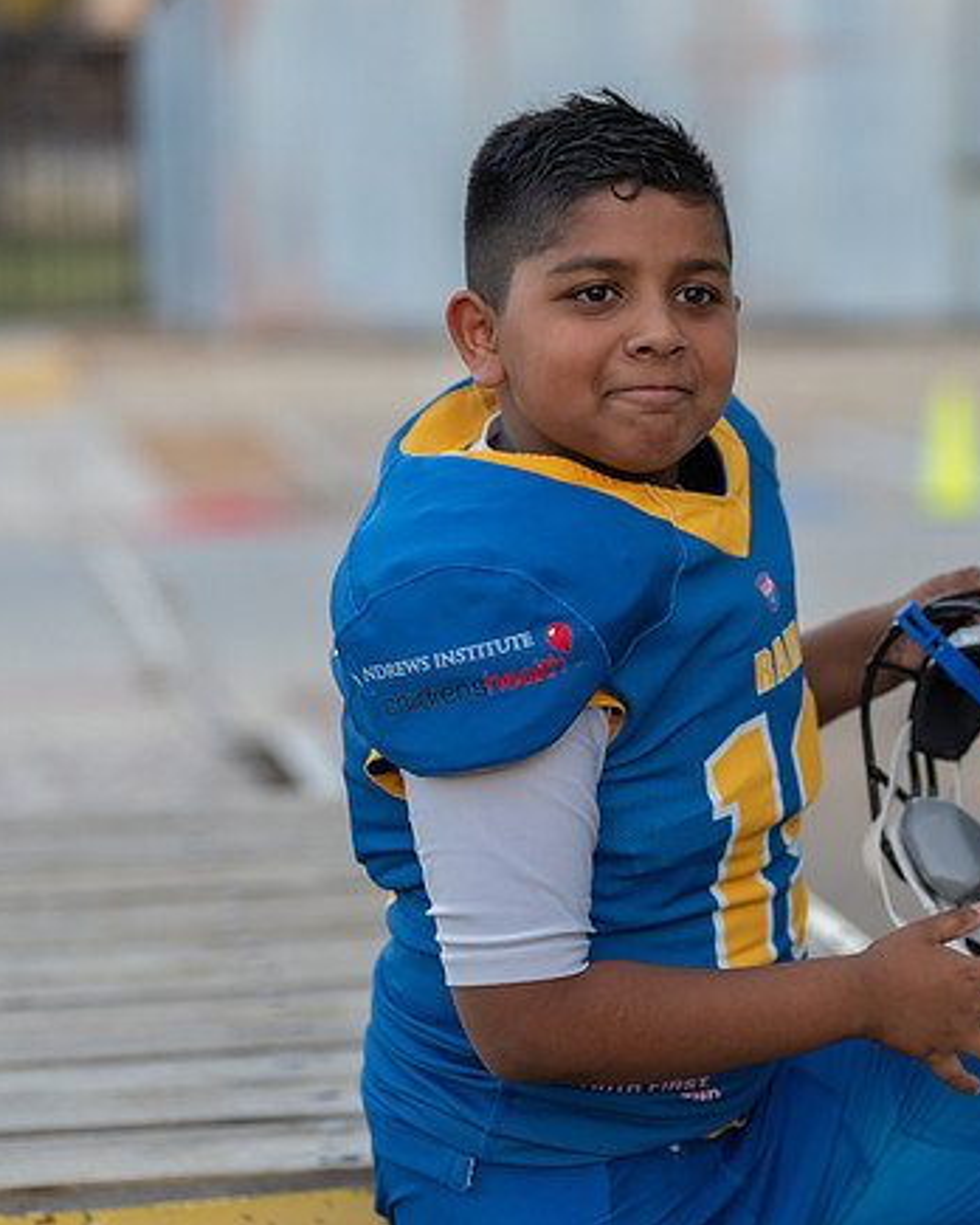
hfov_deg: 10.6
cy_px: 610
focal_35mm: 145
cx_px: 732
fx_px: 5257
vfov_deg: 13.3
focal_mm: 102
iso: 500
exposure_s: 1/320
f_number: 2.8
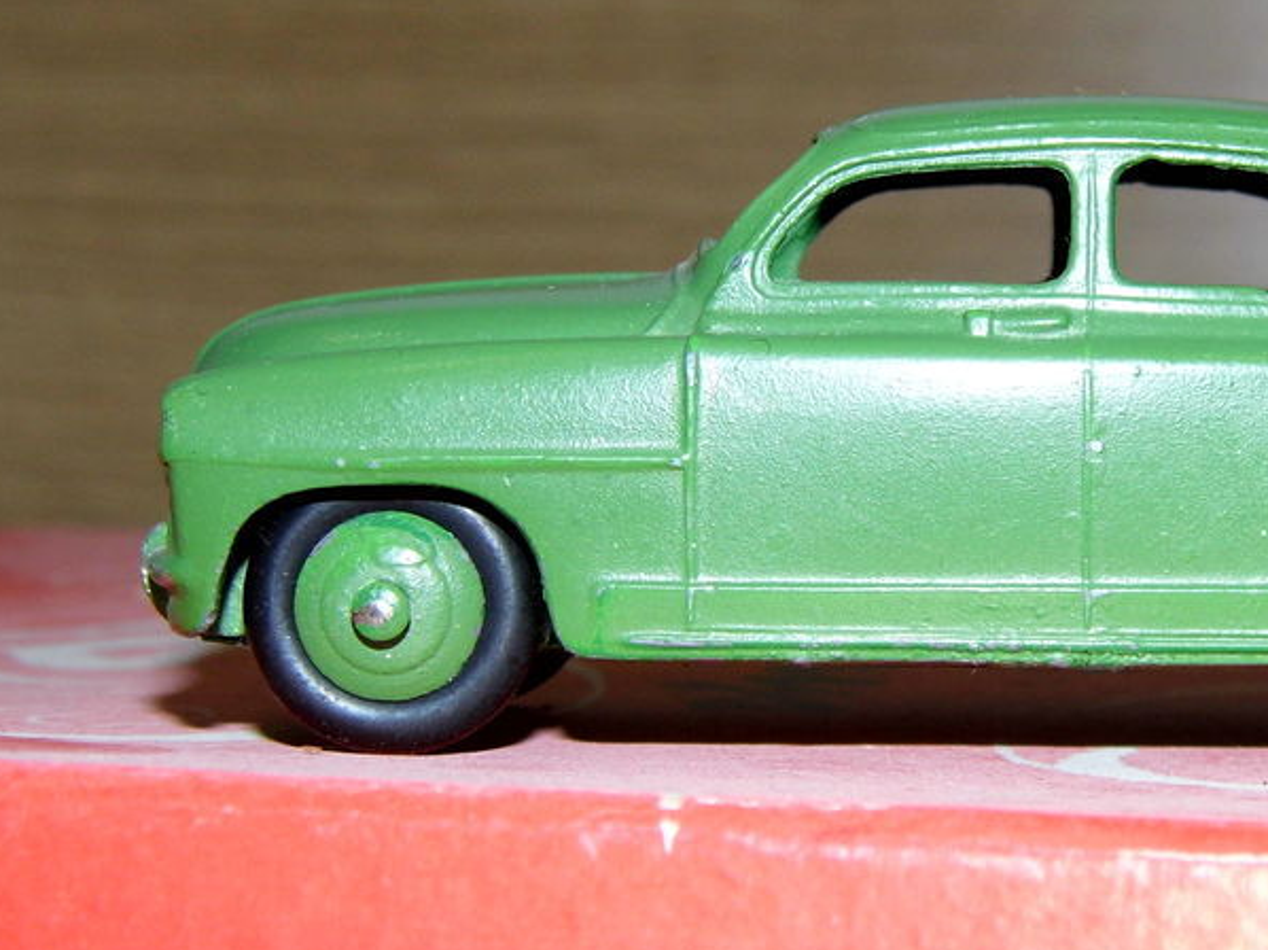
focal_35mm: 97
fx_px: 3552
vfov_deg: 15.2
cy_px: 435
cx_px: 1045
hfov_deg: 20.0
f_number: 3.9
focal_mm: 10.4
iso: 100
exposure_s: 1/60
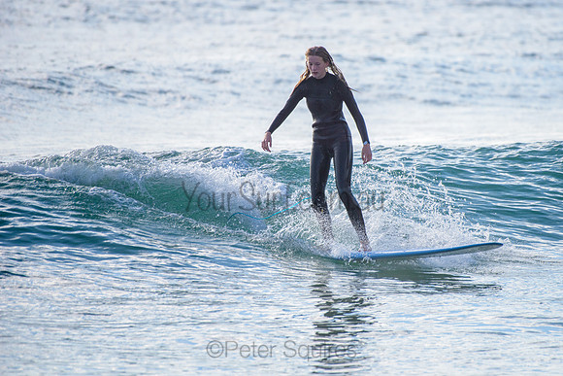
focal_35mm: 613
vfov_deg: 2.2
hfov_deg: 3.4
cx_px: 345
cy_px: 167
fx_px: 9594
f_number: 5.6
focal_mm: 500
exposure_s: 1/2000
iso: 180
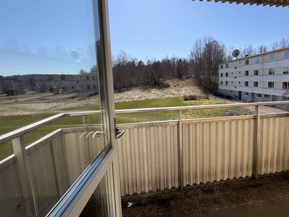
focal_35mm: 17
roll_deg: +1.9
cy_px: 92
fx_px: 142
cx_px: 175
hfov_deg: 89.8
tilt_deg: -4.8
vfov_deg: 74.3
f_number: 2.2
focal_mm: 2.22
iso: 20
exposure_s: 1/853
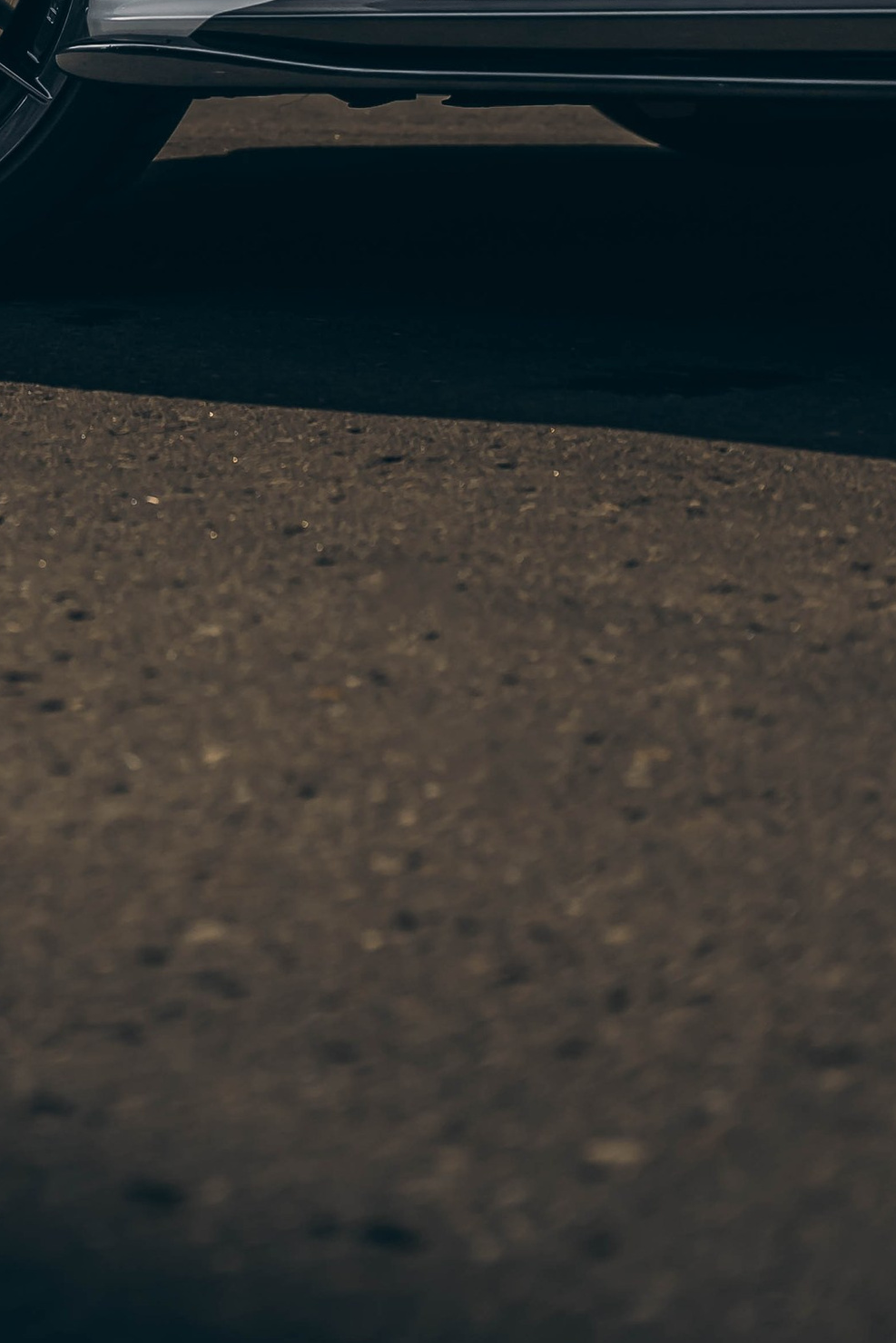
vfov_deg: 19.6
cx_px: -181
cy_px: -395
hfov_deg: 13.8
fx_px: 3583
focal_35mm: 96
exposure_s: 1/2000
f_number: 3.5
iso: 200
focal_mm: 37
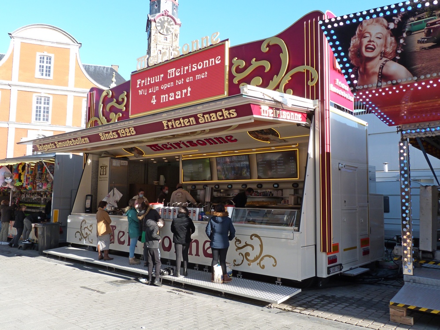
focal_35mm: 29
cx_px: 220
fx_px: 369
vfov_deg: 48.2
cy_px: 165
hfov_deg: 61.7
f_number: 4
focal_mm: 5.1
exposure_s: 1/250
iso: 125
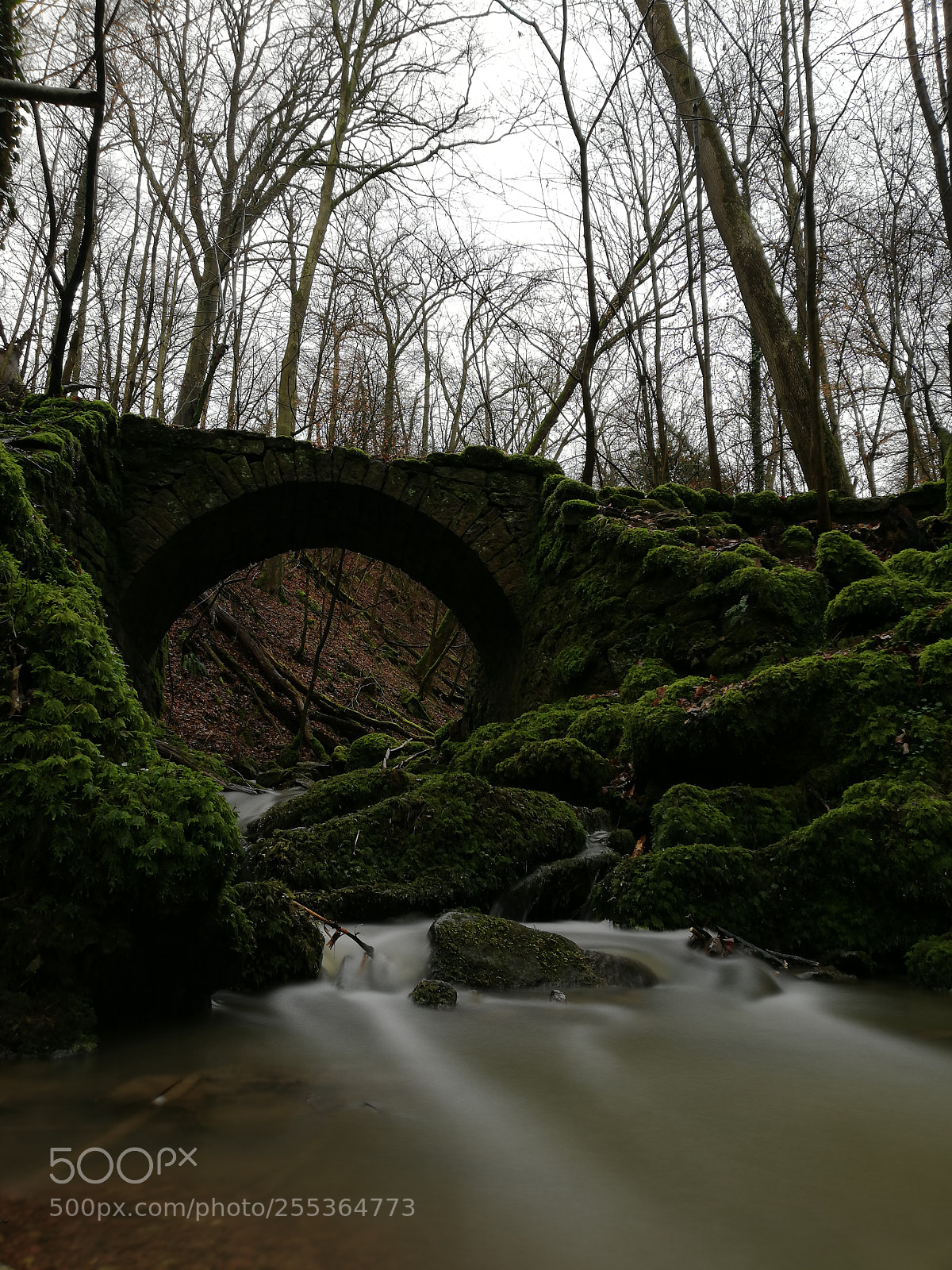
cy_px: 635
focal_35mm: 27
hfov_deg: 51.4
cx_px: 476
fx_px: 990
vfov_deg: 65.3
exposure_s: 65.6
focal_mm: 3.81
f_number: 2.2
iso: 50
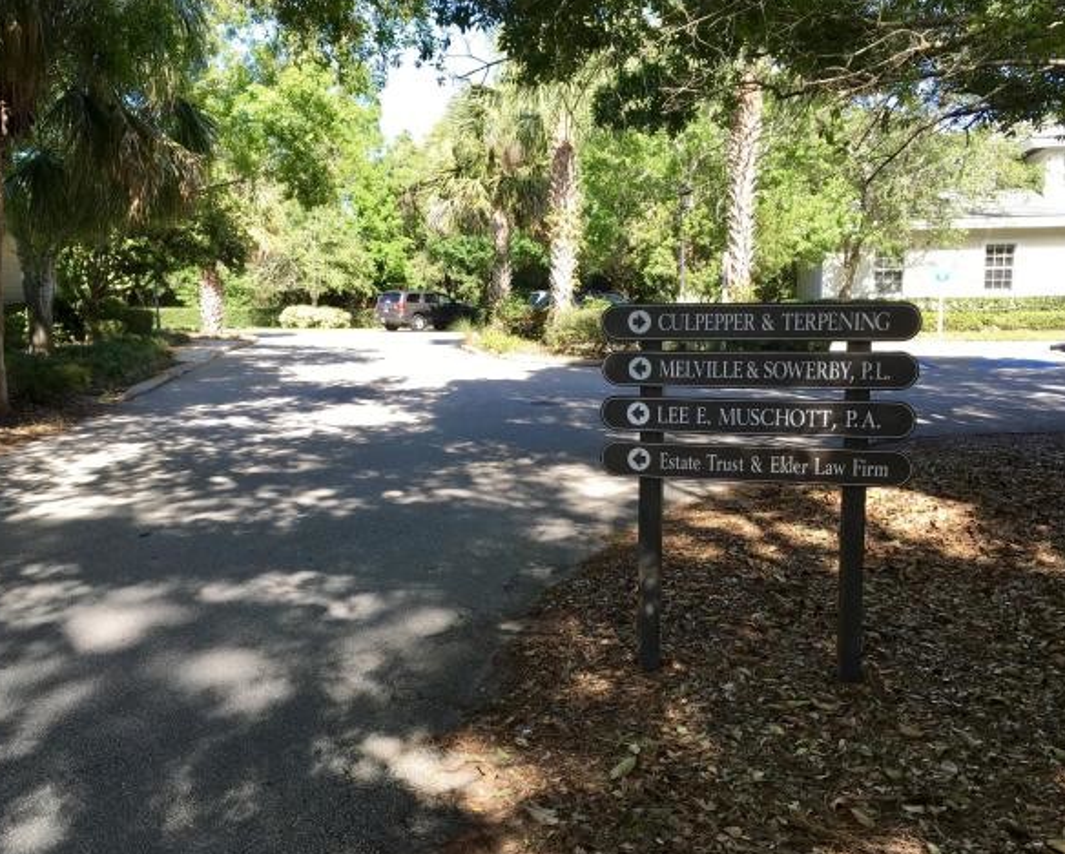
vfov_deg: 47.2
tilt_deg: -5.7
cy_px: 432
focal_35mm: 31
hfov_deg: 57.1
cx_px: 531
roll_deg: +1.1
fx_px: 978
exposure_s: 1/275
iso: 25
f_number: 2.2
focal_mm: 4.15
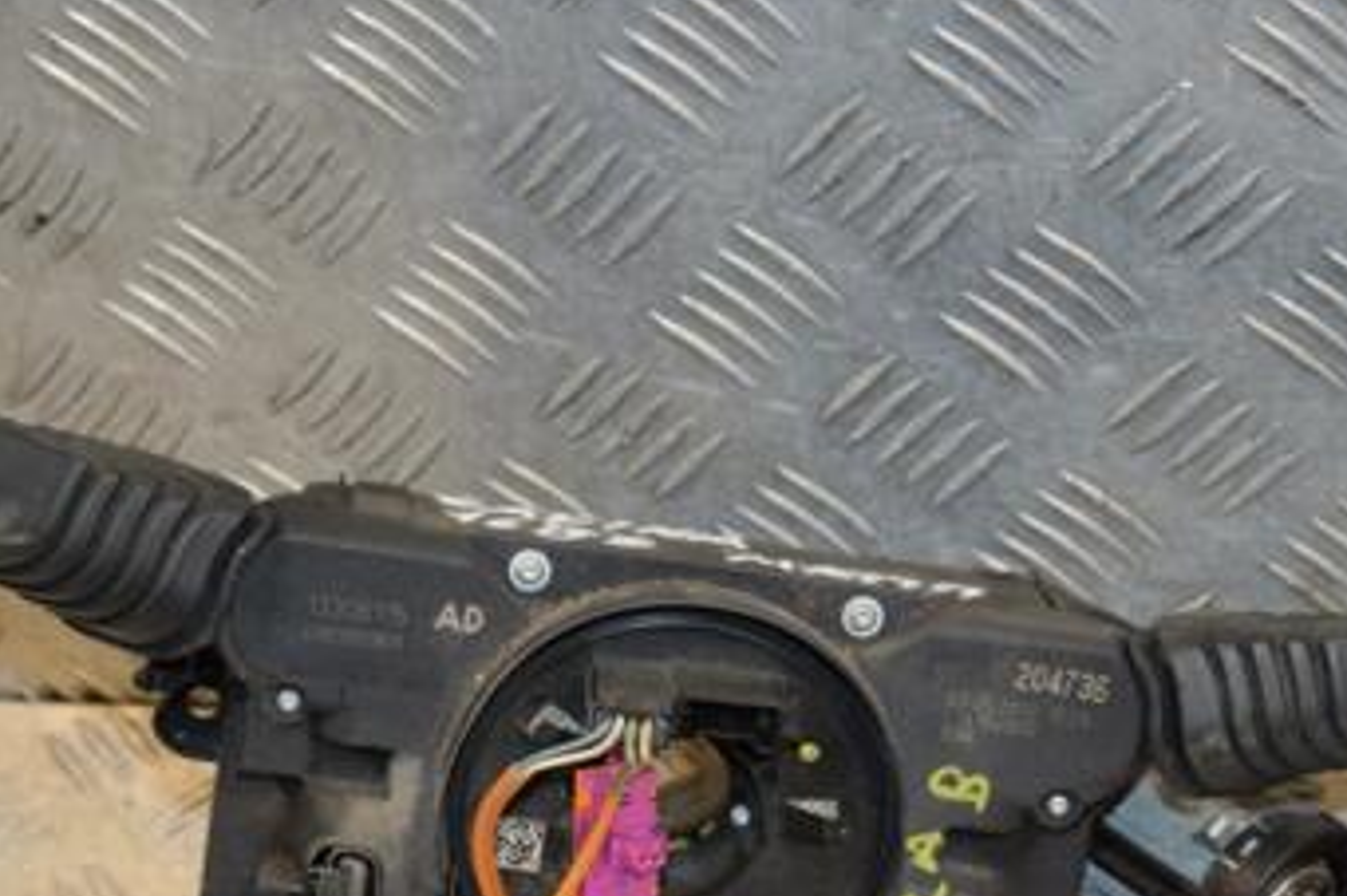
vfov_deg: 11.5
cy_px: 738
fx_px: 4446
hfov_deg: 17.2
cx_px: 672
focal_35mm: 119
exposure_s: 1/200
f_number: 5.6
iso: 800
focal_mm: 45
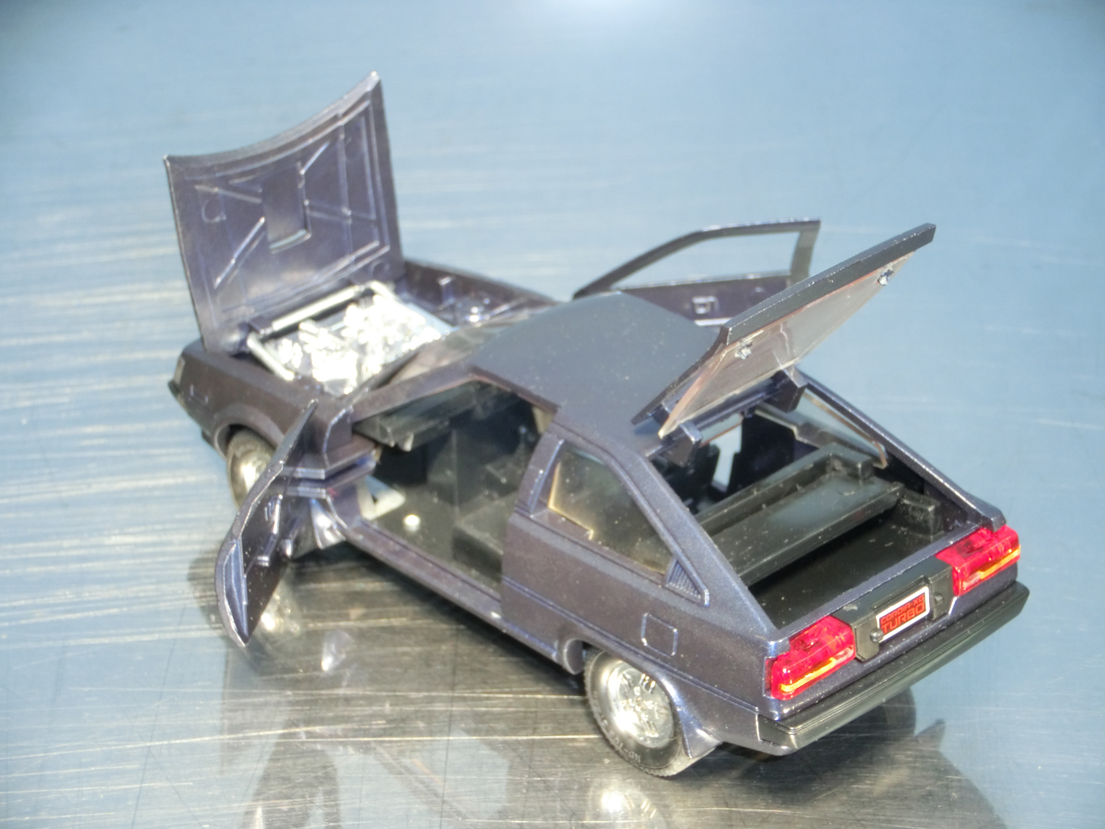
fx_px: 3192
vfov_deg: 14.8
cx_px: 552
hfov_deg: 19.6
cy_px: 414
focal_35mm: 100
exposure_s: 1/80
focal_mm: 17.45
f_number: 5.2
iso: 400
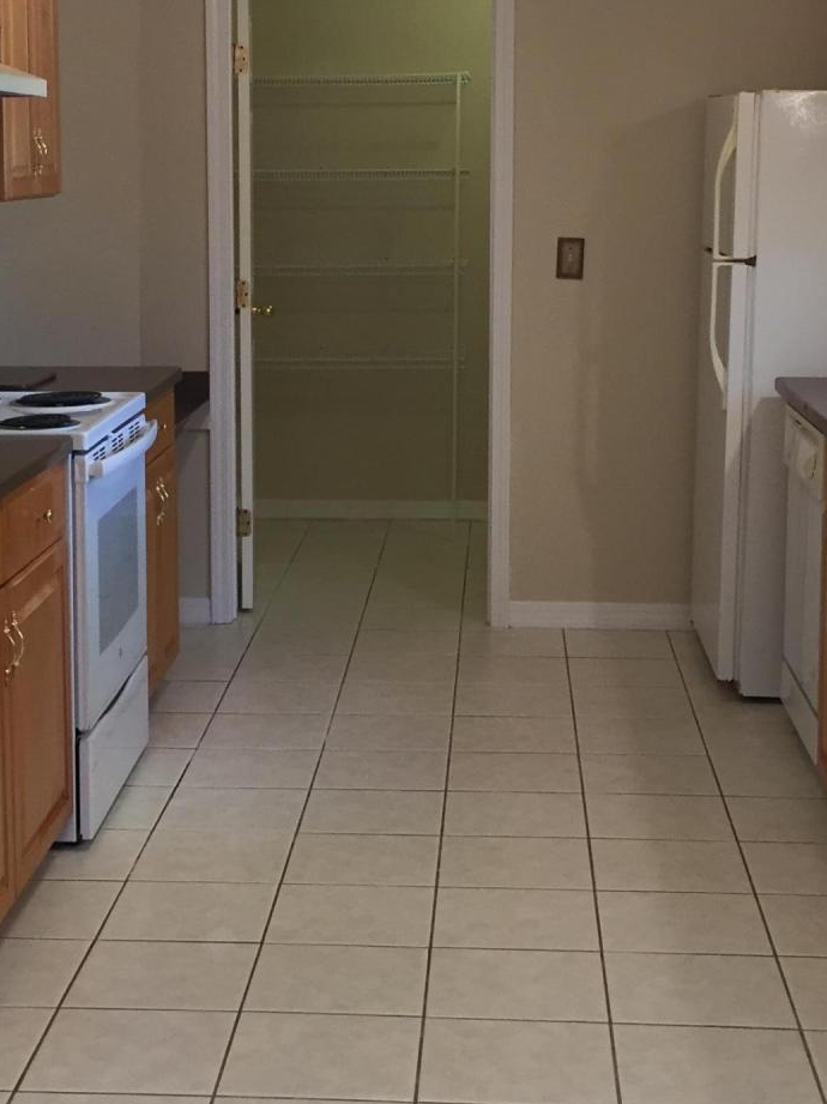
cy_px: 402
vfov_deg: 30.6
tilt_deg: -6.5
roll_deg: +0.1
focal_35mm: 63
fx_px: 2008
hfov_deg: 23.2
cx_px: 337
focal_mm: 4.15
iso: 80
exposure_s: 1/30
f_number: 2.2
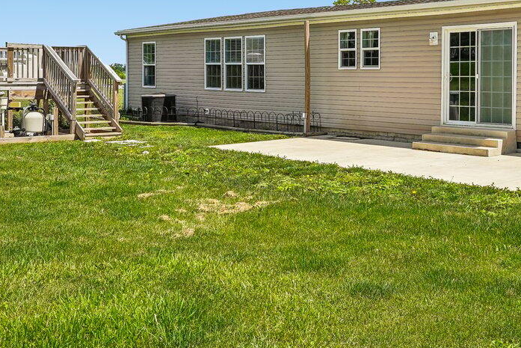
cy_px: 97
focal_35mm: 48
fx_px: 702
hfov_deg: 39.3
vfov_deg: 27.5
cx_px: 407
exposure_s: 1/800
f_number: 8
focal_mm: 16.5
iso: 100
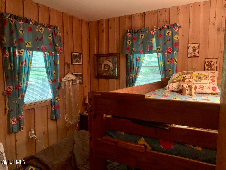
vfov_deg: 53.1
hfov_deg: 67.3
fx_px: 170
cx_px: 113
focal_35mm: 26
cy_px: 85
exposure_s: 1/30
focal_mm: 4.25
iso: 800
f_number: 1.8
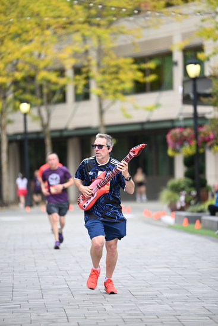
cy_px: 163
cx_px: 109
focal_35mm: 200
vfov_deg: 10.3
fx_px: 1815
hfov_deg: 6.9
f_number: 2.8
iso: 640
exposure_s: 1/1600
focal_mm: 200
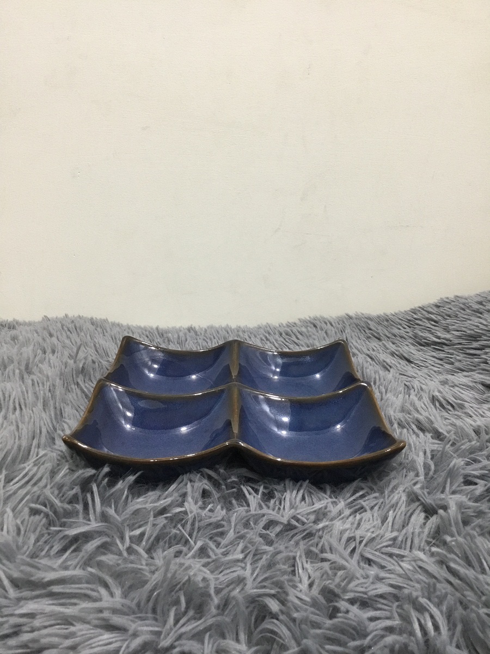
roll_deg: +0.6
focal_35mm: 31
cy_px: 327
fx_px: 585
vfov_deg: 58.4
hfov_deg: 45.4
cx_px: 245
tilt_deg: -12.9
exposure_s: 1/30
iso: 125
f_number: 2.4
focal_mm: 3.3
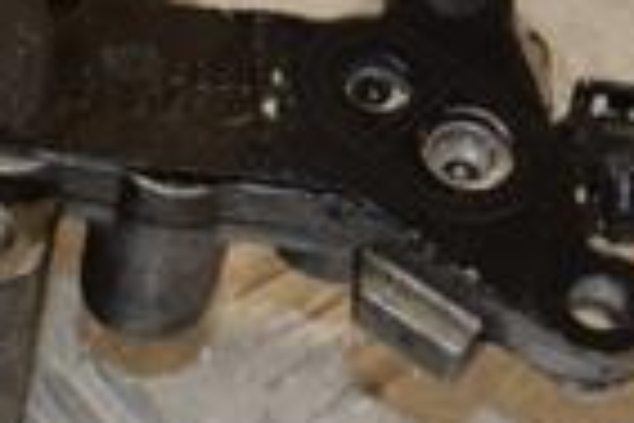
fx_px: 5389
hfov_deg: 6.7
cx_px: -108
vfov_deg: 4.5
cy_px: 238
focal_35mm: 306
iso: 800
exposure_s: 1/200
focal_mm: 48
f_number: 7.1
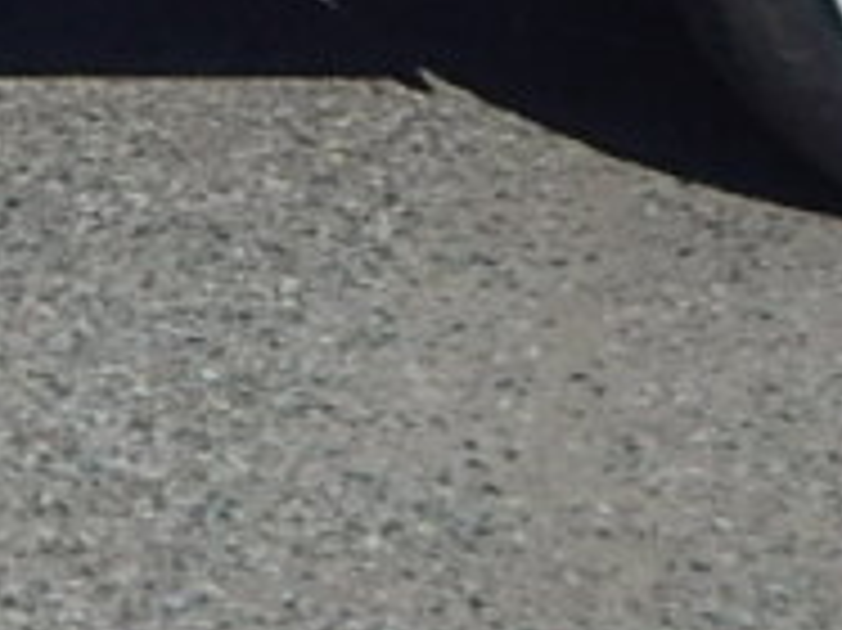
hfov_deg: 8.9
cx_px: -729
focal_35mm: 212
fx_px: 5153
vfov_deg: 6.8
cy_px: -634
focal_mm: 5.6
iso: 125
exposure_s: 1/1500
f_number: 6.5
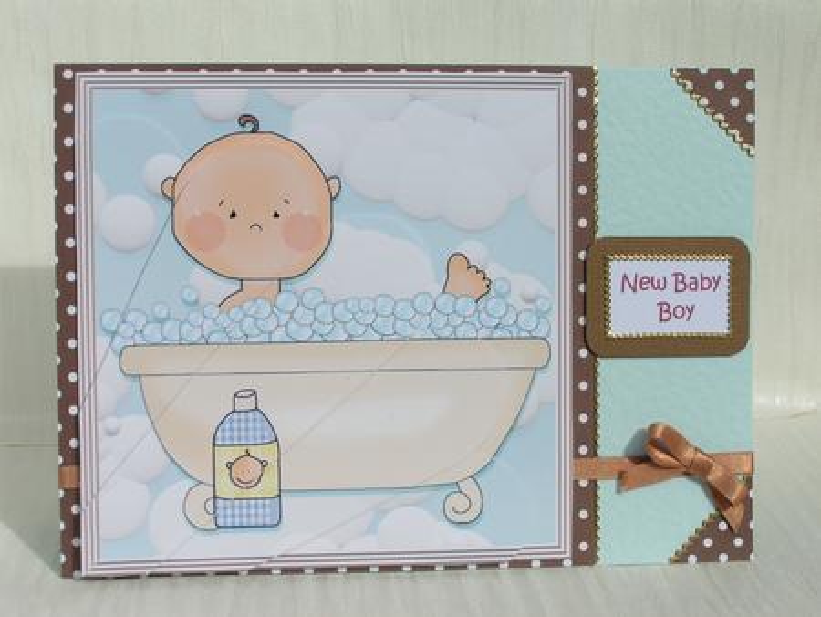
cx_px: 410
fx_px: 1495
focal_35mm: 63
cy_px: 308
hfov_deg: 30.7
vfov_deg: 23.3
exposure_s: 1/800
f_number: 6.3
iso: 50
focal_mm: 9.7
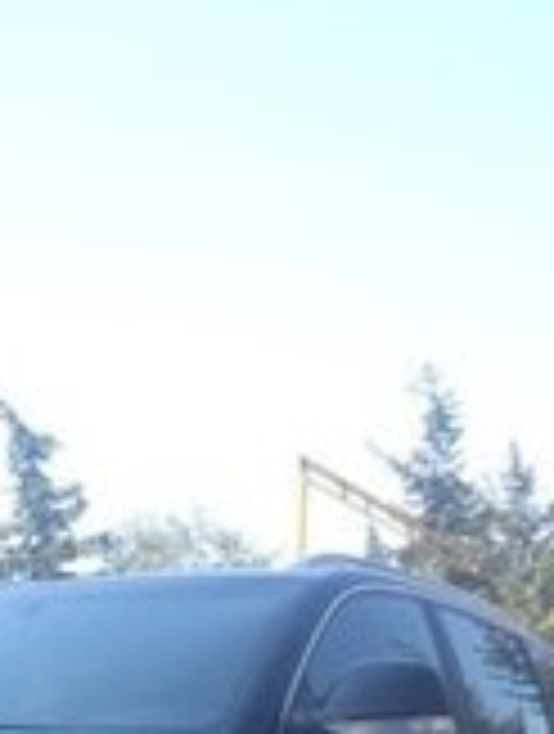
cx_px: 50
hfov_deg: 16.6
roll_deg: +1.3
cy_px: 1000
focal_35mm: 88
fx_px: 1871
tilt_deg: -6.3
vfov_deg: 20.0
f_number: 2.2
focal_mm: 4.15
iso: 32
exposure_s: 1/533
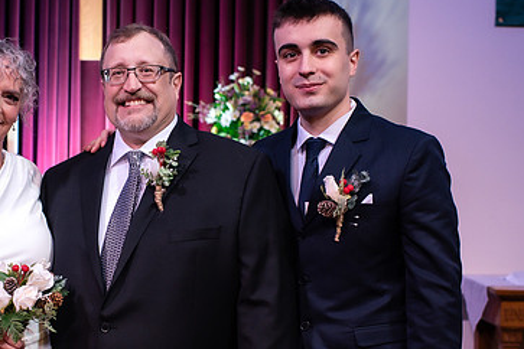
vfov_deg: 21.2
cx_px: 142
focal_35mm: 64
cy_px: 188
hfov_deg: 31.0
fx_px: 931
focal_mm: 35
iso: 1000
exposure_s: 1/160
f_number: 3.5
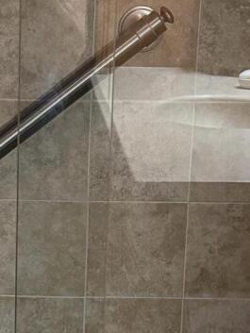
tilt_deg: -17.1
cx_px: 28
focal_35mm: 136
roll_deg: -1.2
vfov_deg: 14.4
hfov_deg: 10.9
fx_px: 1309
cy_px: 295
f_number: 1.78
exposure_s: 1/120
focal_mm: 6.76
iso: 400
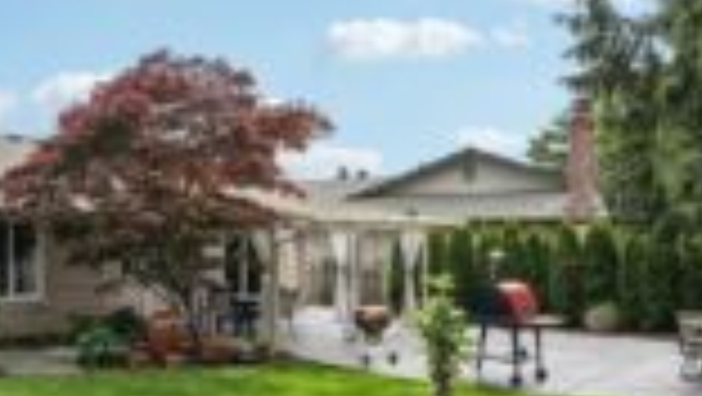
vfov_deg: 27.6
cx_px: -14
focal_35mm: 43
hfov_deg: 40.8
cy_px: 259
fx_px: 801
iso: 400
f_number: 8
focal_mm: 16
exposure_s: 1/800
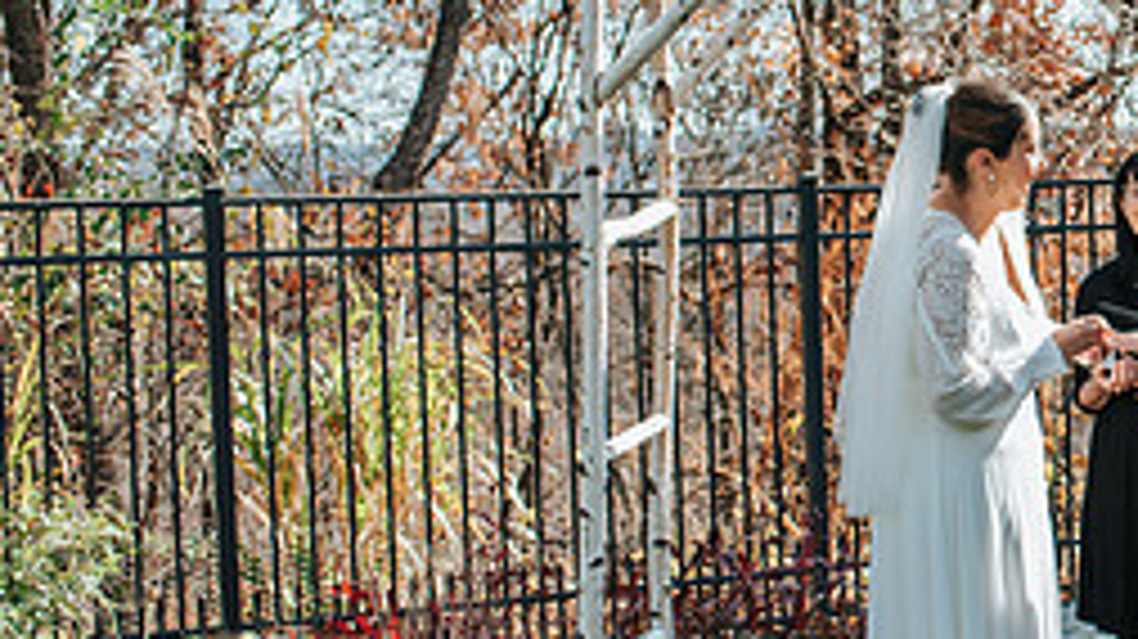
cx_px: 1214
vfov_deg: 14.4
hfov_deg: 23.9
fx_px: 2533
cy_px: 299
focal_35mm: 84
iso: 400
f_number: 3.5
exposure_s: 1/1250
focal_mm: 35
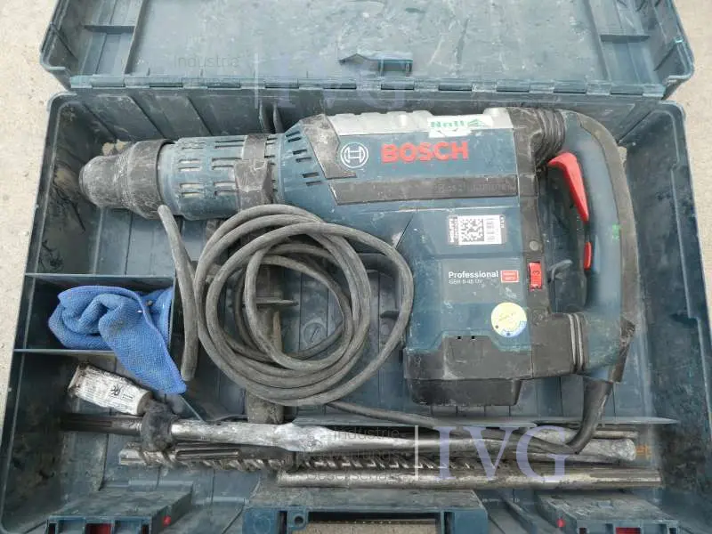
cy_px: 267
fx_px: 494
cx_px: 356
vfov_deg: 56.8
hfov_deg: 71.6
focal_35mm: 24
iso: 80
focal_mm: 4.3
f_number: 3.3
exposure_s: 1/80
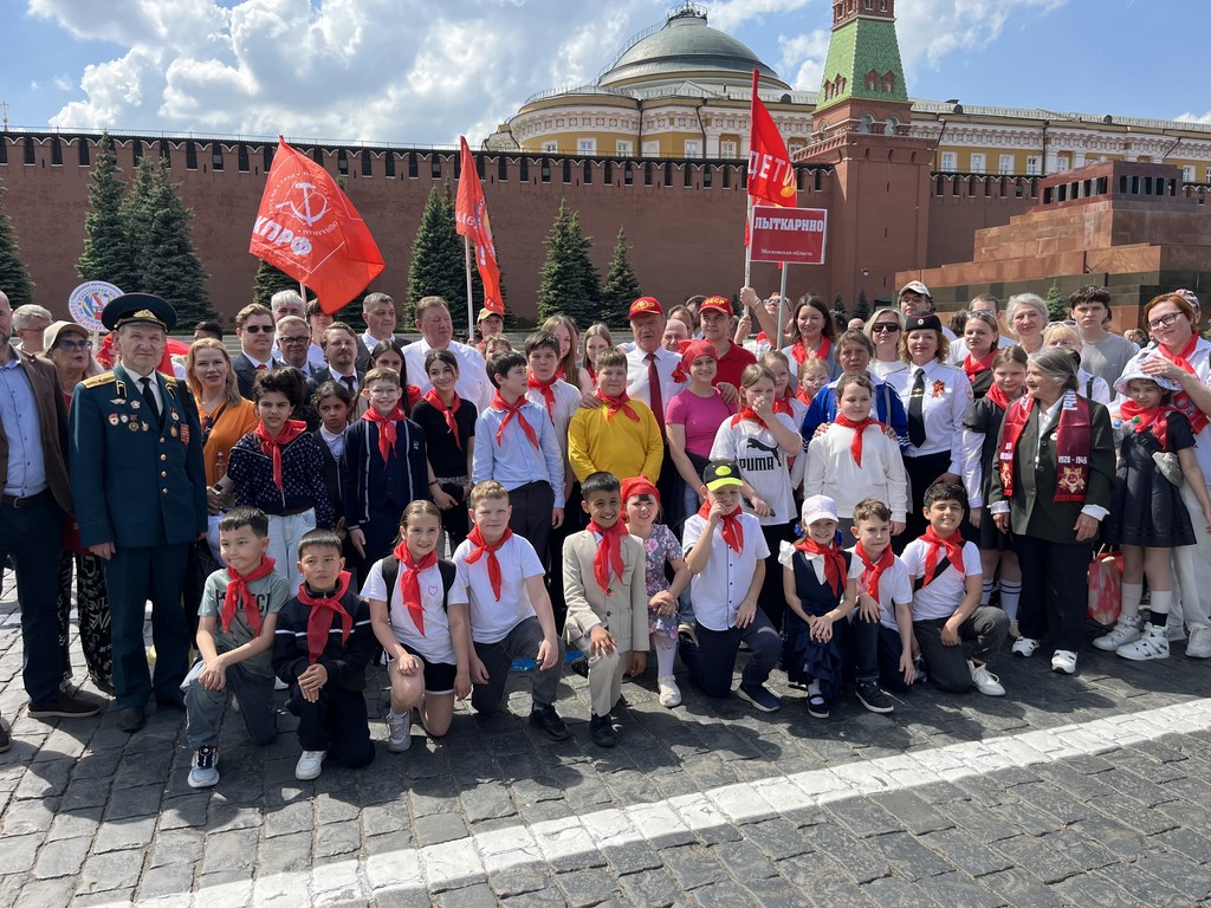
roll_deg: +0.8
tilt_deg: -7.1
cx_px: 606
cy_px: 454
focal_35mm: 26
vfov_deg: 53.1
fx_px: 910
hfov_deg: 67.3
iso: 50
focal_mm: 5.1
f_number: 1.6
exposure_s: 1/1695
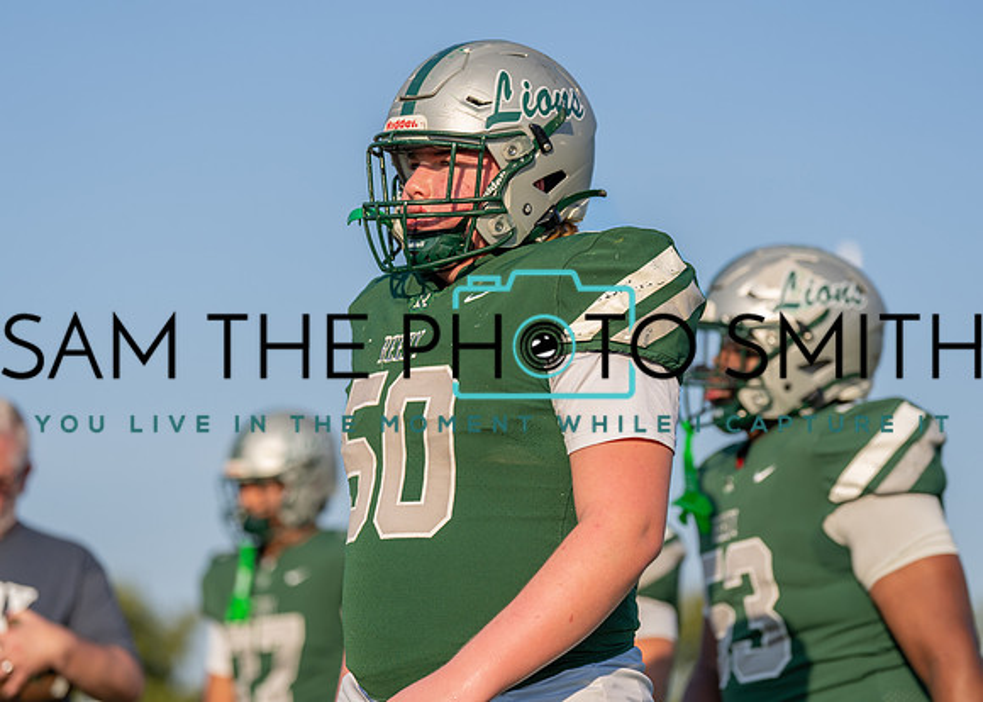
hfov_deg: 14.2
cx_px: 485
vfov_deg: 10.2
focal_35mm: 141
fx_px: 3942
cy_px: 350
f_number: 2.8
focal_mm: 118
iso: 100
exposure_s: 1/1600
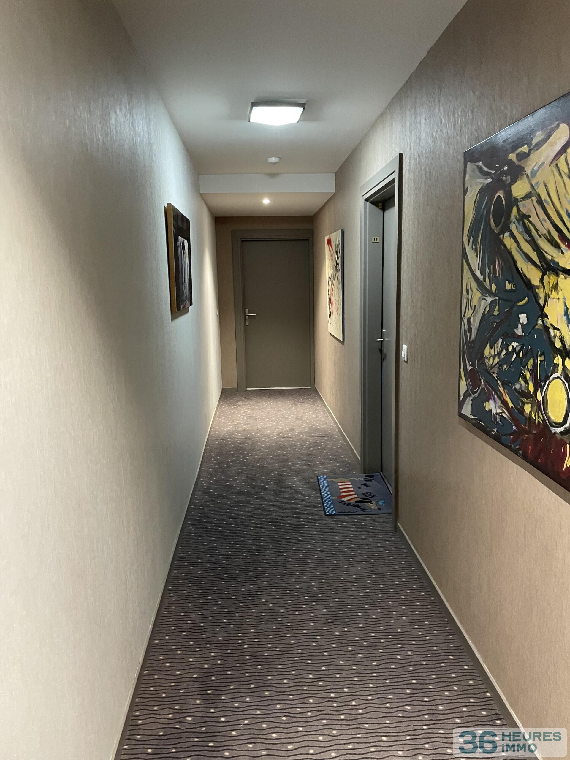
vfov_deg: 67.3
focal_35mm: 26
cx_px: 285
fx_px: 571
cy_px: 380
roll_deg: +1.1
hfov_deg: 53.1
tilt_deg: -5.8
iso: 500
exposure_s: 1/50
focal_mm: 4.2
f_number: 1.6
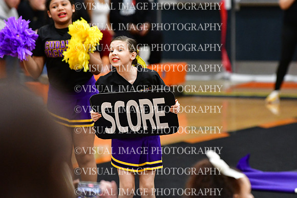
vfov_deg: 4.6
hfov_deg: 6.9
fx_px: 2475
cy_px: 99
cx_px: 148
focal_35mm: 300
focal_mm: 200
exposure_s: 1/500
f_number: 3.5
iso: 5000
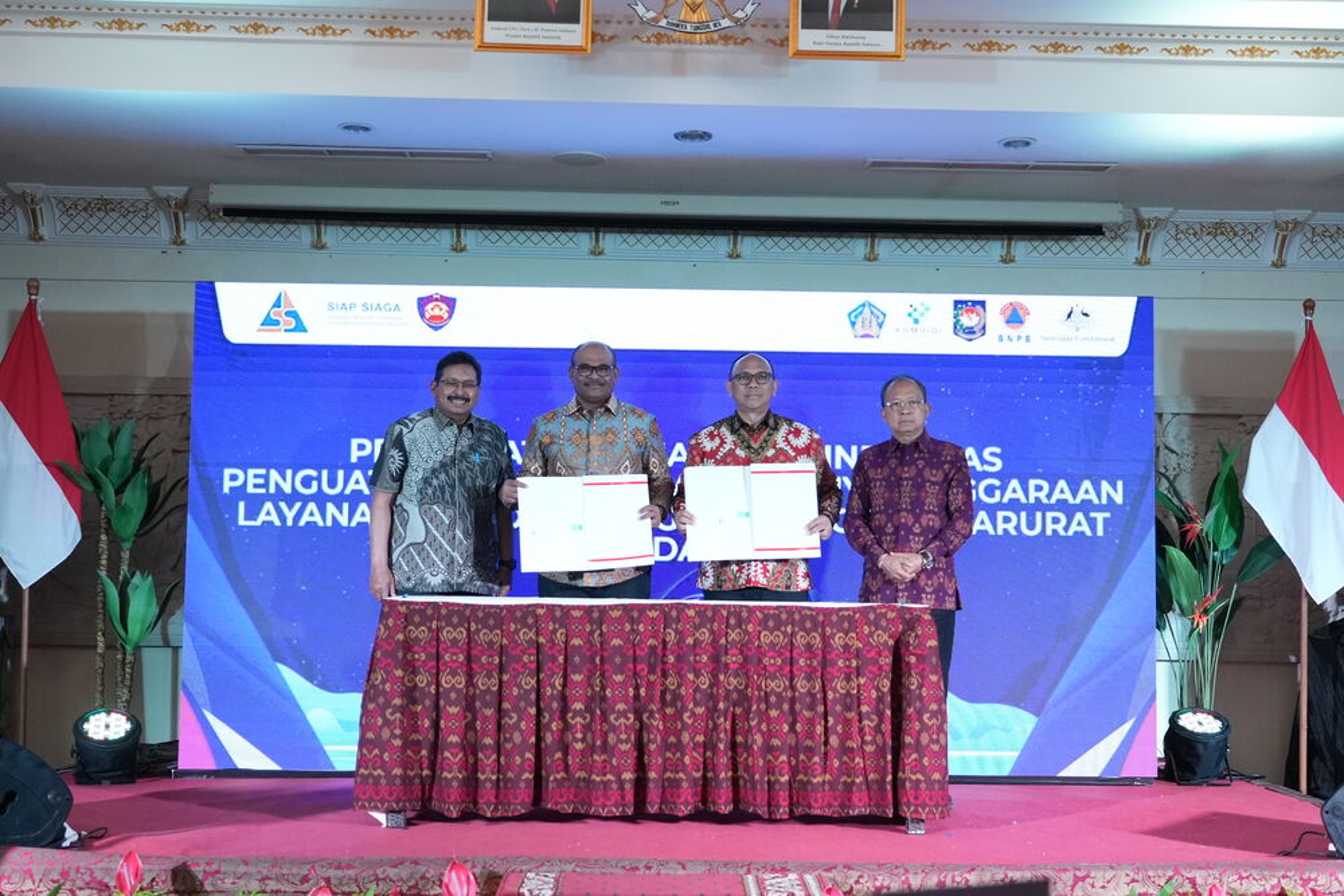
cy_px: 448
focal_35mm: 43
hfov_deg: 45.4
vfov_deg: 31.2
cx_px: 672
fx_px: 1605
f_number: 4
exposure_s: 1/400
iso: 8000
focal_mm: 43
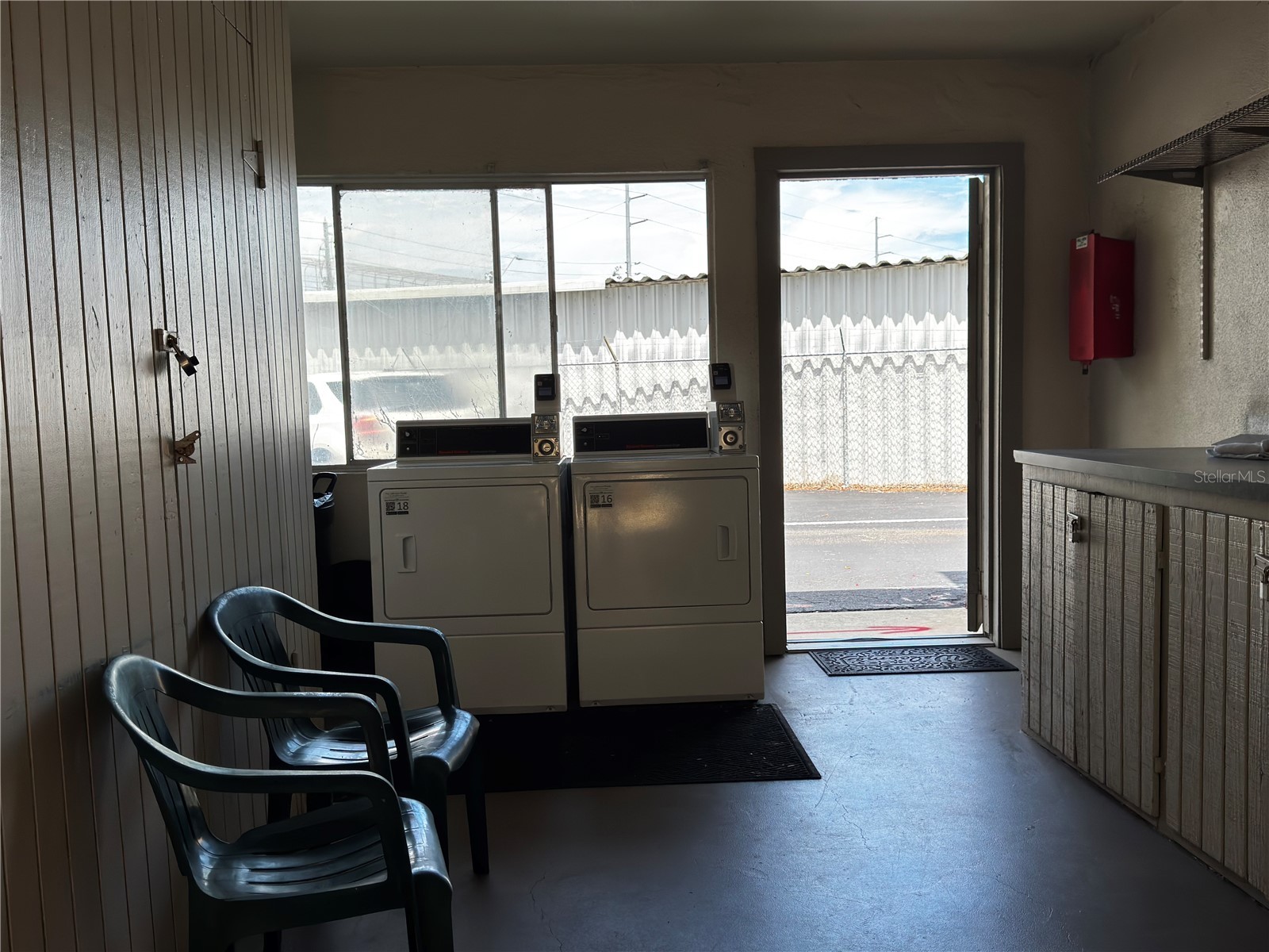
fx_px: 1283
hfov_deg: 52.6
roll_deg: +0.6
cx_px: 634
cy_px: 476
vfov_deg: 40.7
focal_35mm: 35
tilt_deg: -4.6
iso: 100
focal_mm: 6.76
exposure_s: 1/1175
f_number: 1.78
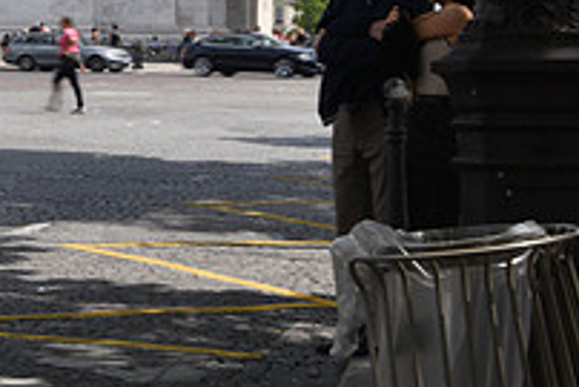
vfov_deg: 9.8
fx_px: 2221
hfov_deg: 14.8
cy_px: -108
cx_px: 161
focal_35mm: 138
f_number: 32
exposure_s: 1/20
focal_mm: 48
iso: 125
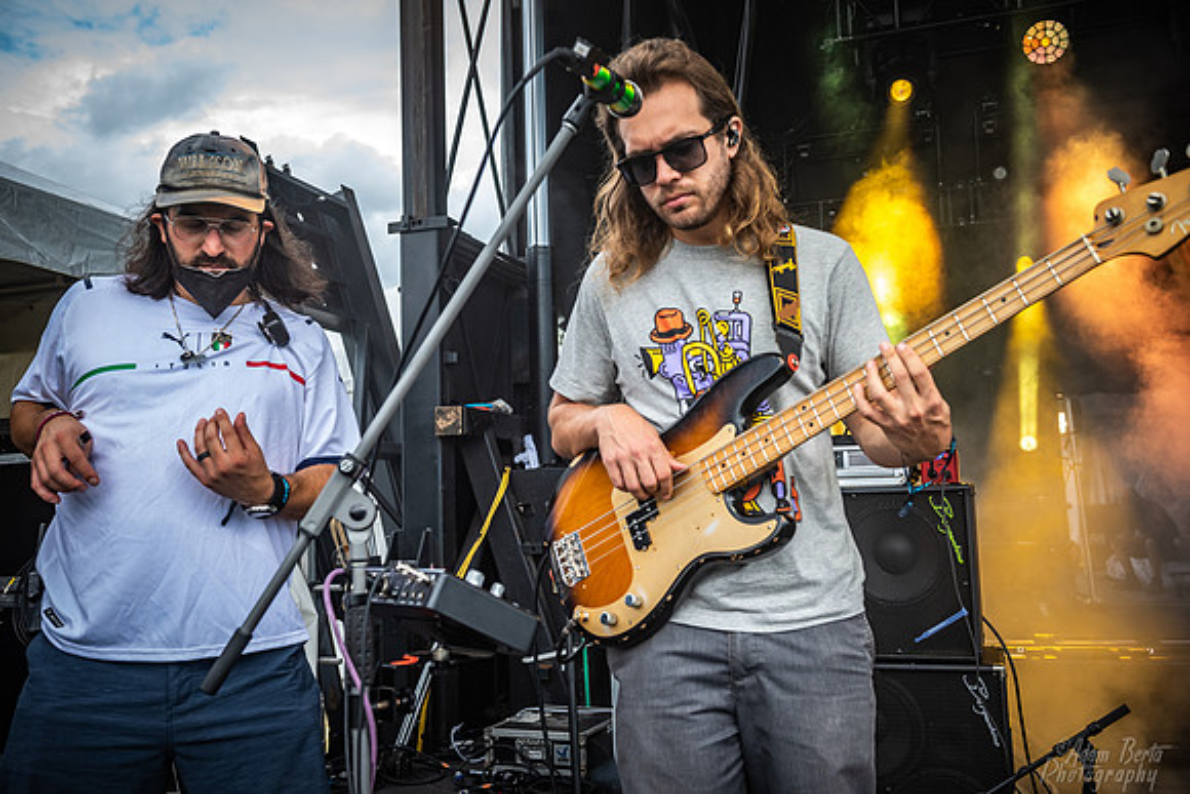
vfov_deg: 37.9
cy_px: 397
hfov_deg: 54.4
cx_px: 595
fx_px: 1157
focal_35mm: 35
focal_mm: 35
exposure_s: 1/400
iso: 400
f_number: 5
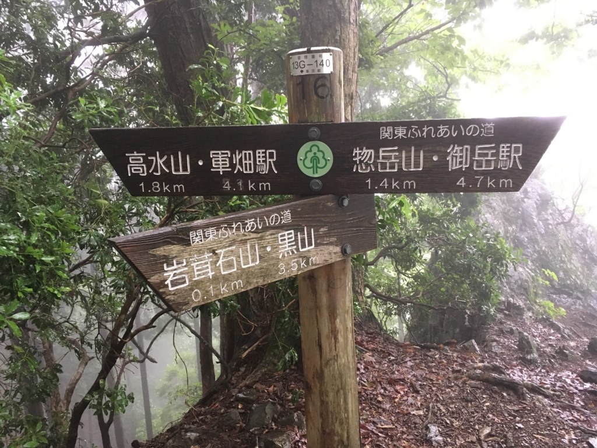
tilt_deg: -15.7
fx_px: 500
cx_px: 298
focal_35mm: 29
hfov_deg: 61.7
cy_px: 224
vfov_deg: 48.2
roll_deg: +3.6
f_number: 2.2
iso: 200
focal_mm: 4.15
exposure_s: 1/30
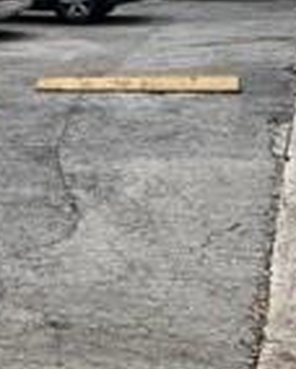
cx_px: -288
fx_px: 1246
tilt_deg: +0.1
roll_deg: +0.6
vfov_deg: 16.1
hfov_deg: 12.1
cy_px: -88
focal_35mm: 114
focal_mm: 5.7
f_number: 1.5
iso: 50
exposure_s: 1/4630
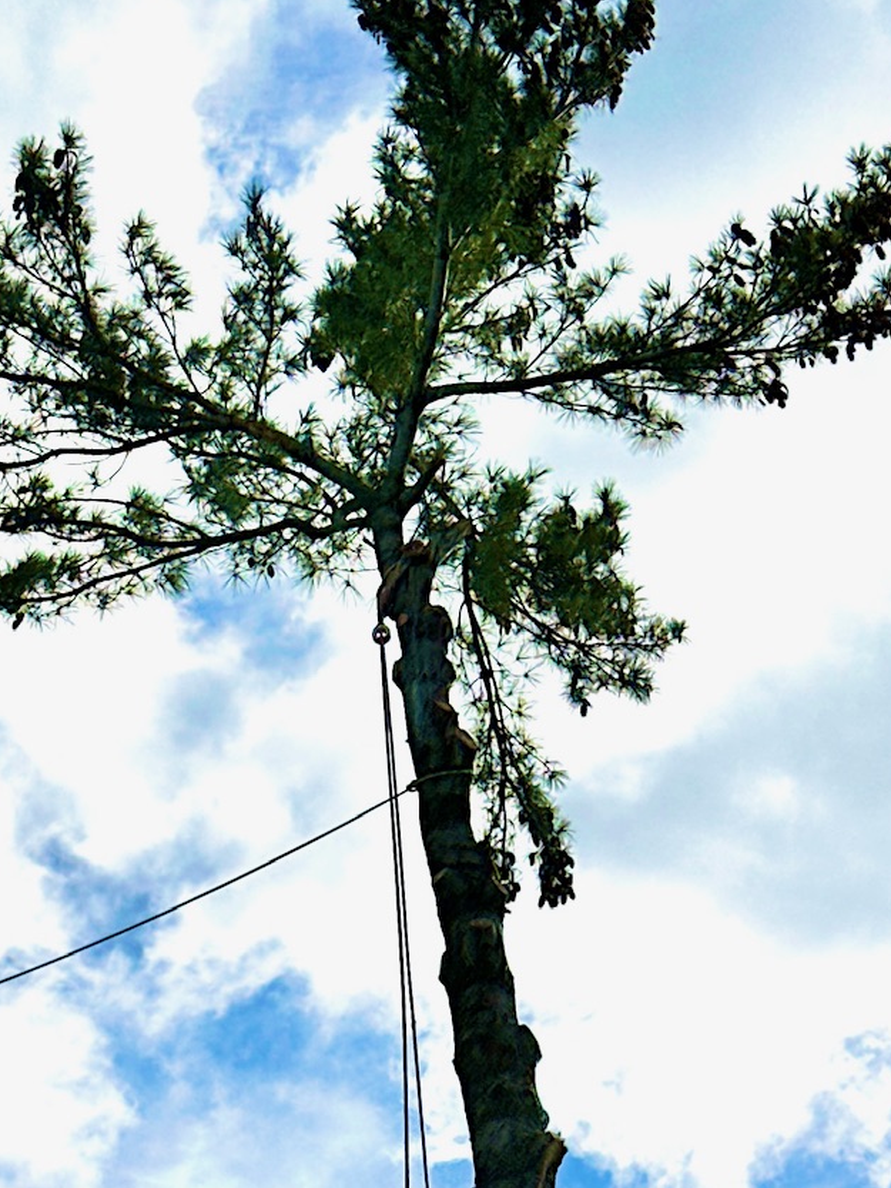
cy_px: 1400
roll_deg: -1.0
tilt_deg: +36.7
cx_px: 227
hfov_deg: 12.5
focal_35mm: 118
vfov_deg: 16.1
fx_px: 4049
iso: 64
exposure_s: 1/15873
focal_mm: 6.86
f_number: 1.78
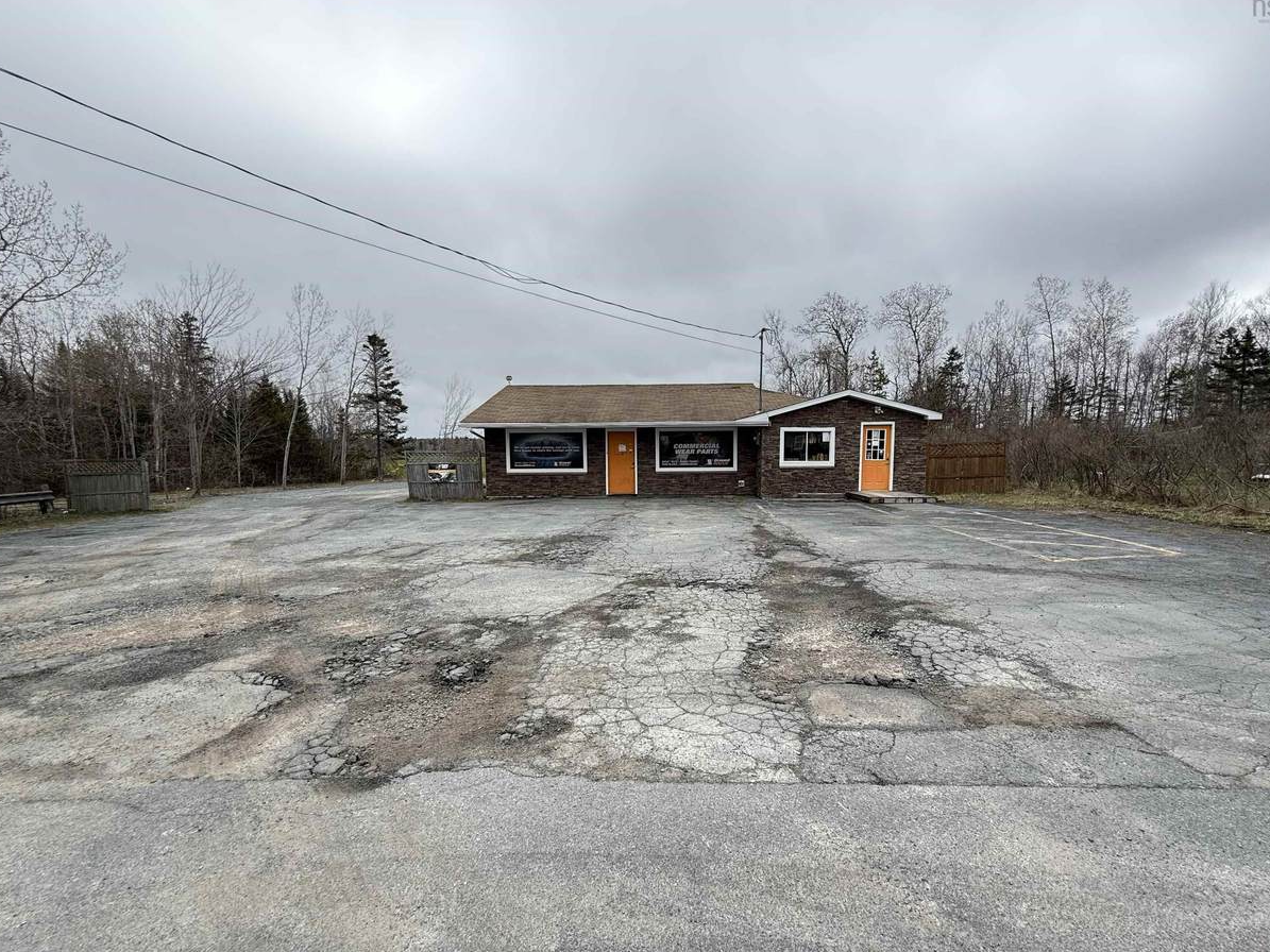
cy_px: 494
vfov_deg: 81.7
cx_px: 648
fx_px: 550
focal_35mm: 15
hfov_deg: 98.2
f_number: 2.2
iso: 50
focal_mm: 2.22
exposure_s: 1/1145
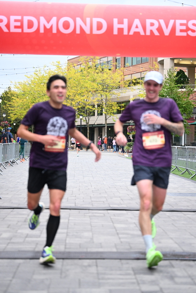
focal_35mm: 70
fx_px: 571
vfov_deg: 28.8
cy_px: 146
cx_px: 98
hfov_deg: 19.5
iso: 1250
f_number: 2.8
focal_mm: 70
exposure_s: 1/1250
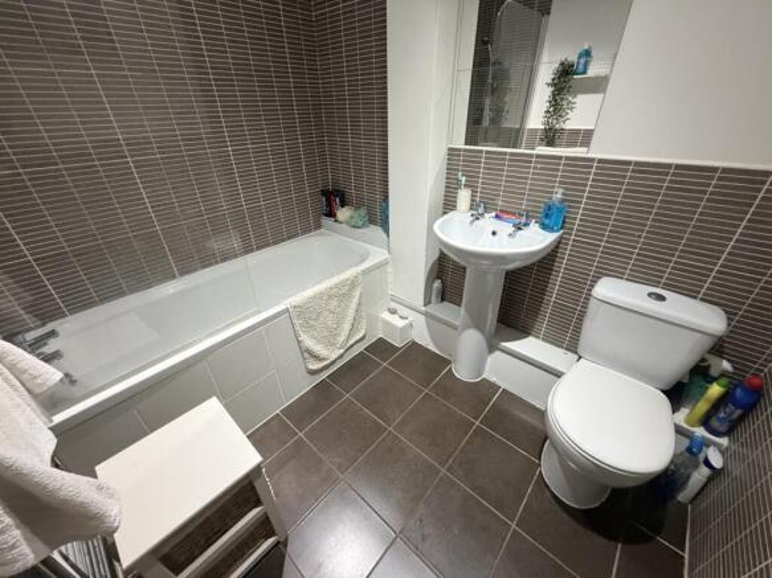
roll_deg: +1.8
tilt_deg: -30.3
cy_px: 289
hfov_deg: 102.1
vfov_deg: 85.7
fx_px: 312
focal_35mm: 14
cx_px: 386
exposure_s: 1/50
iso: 400
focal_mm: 2.22
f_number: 2.2
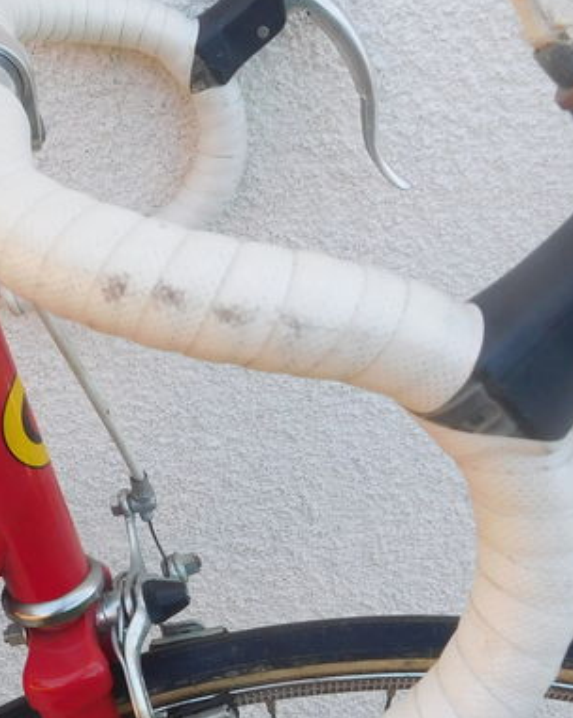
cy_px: 490
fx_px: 1253
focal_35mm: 59
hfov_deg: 25.6
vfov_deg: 31.7
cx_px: 179
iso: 125
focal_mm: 4
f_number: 3
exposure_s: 1/250
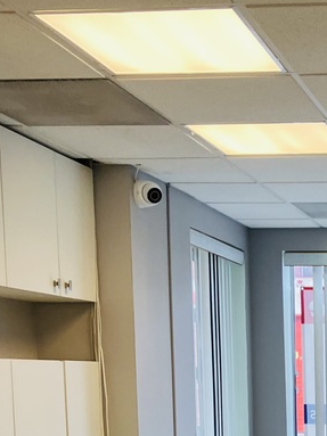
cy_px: 529
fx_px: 996
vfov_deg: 22.7
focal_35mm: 79
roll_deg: +0.8
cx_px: 428
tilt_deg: -6.6
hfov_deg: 17.5
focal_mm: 3.99
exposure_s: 1/120
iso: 64
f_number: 1.8
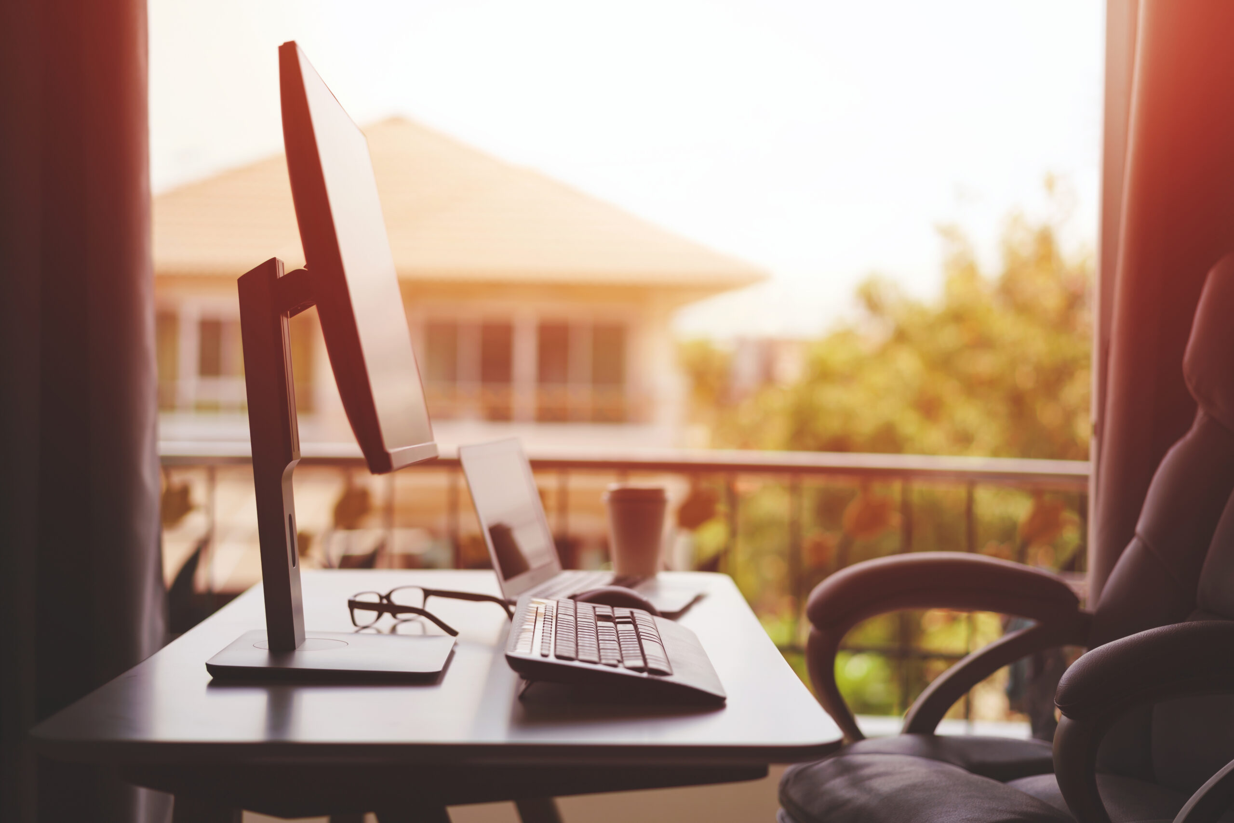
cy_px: 412
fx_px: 1886
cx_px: 617
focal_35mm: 55
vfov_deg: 24.6
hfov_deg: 36.2
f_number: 2
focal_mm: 55
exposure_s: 1/2000
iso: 100
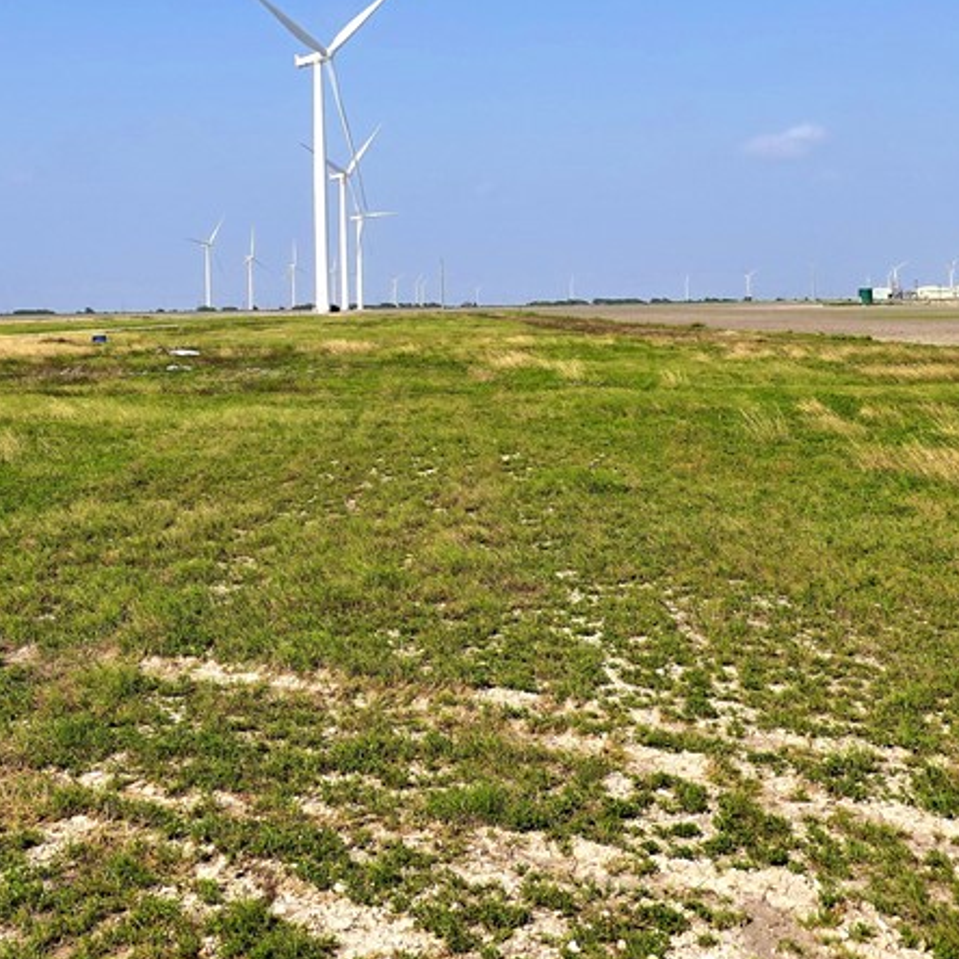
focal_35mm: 50
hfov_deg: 33.6
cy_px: 208
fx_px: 1567
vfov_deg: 33.2
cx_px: 292
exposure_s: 1/1000
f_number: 5.6
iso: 100
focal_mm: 9
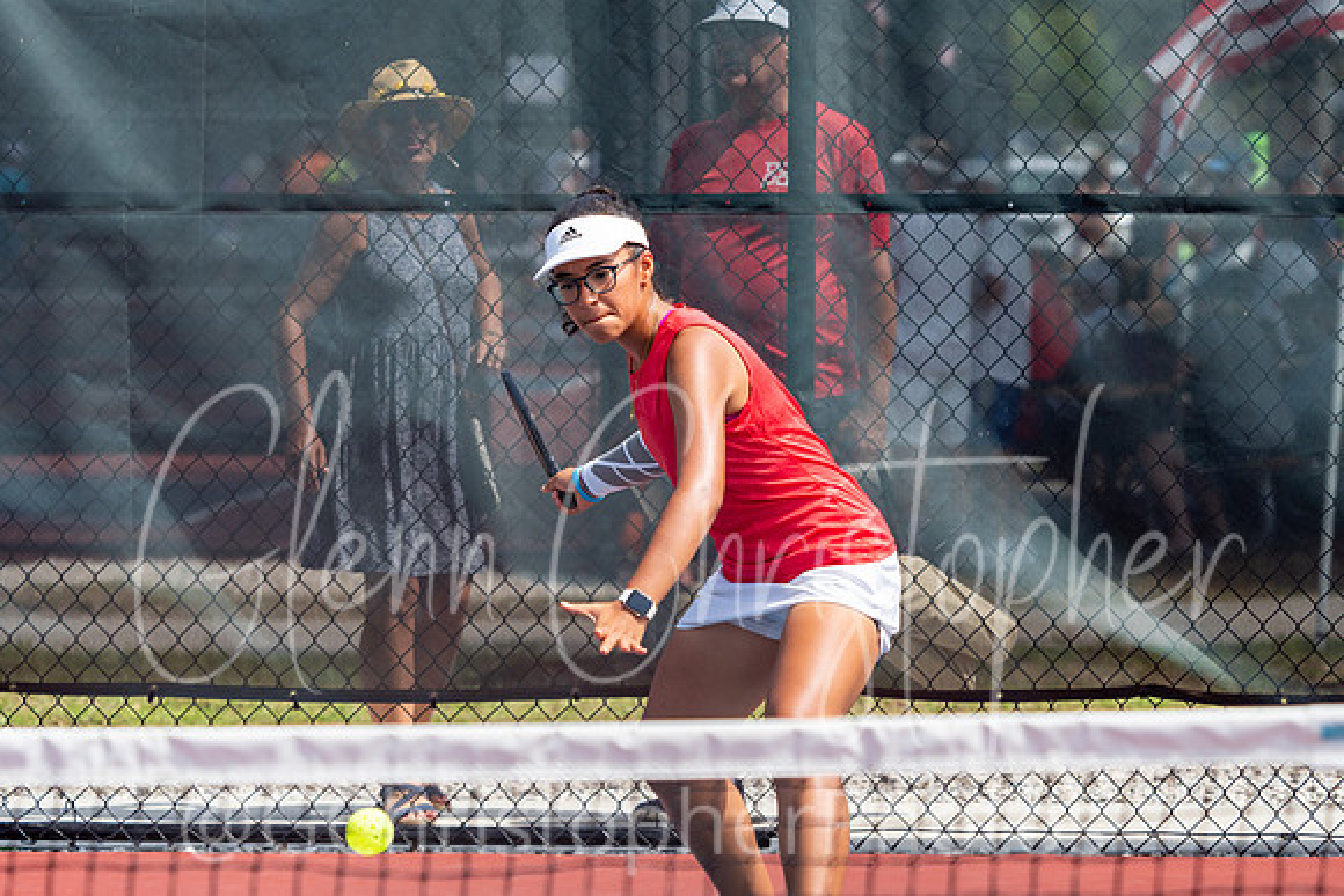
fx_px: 8529
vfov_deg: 6.0
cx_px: 674
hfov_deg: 9.0
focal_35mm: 228
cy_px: 411
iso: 200
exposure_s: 1/1600
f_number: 3.5
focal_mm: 106
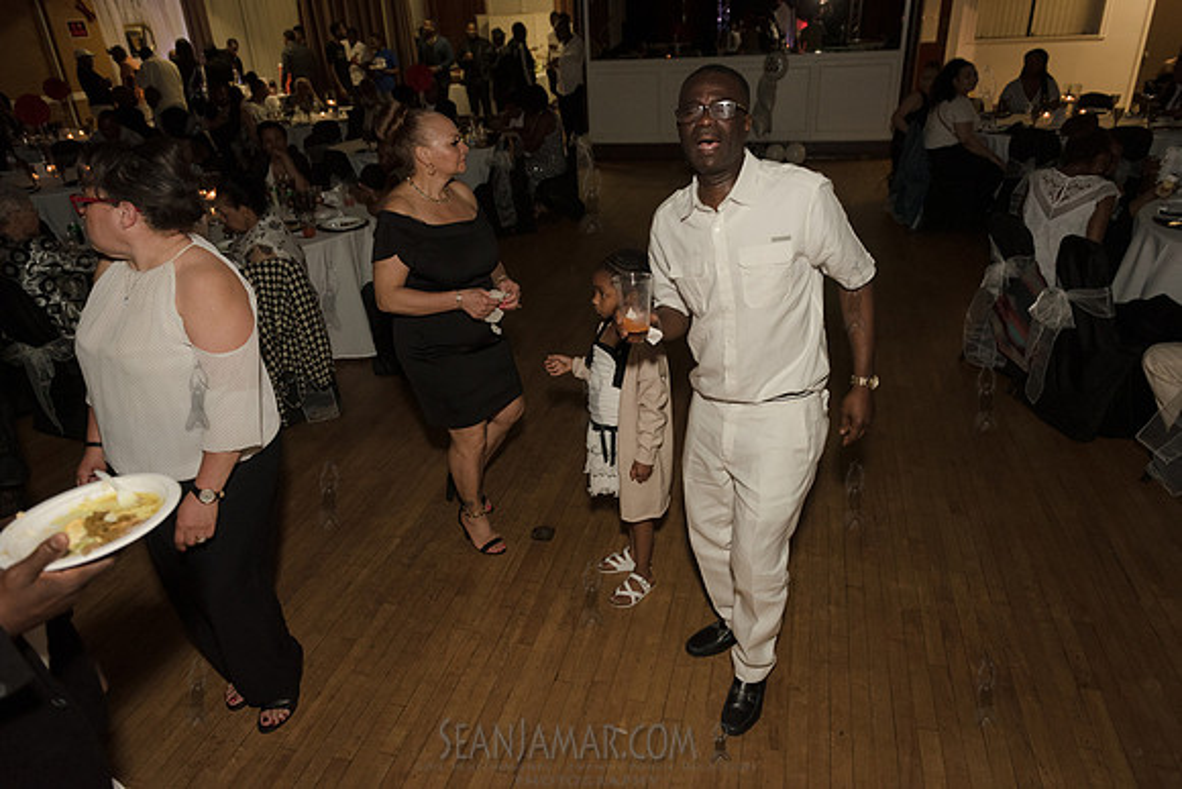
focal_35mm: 24
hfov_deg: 73.7
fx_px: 788
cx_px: 591
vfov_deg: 53.2
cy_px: 394
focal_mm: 24
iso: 2000
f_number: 3.5
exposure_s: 1/400
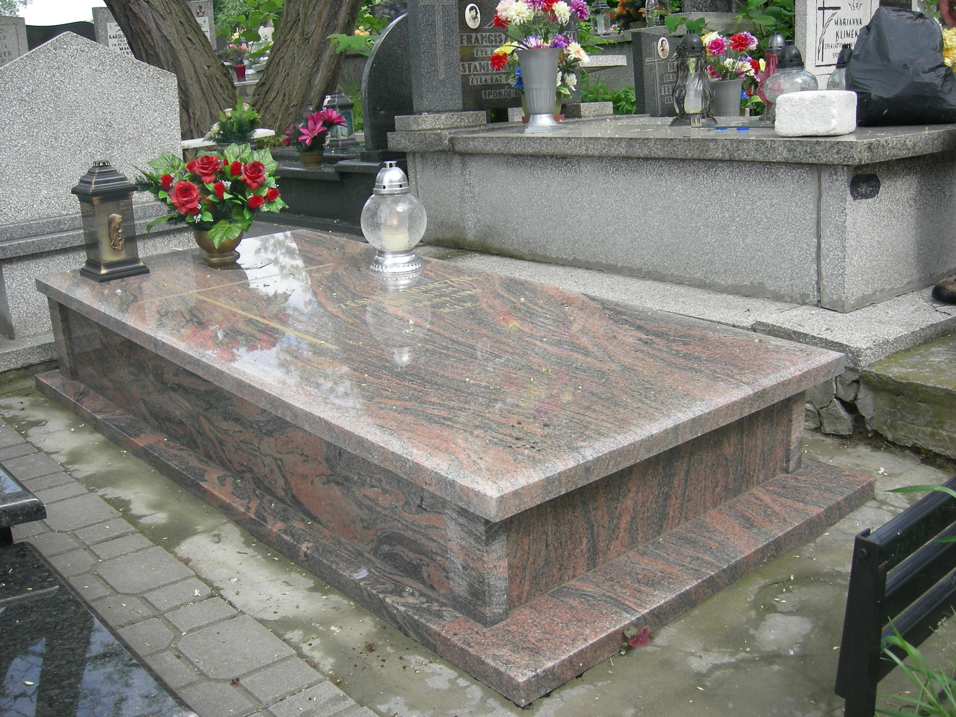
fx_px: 994
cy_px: 358
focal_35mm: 36
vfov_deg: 39.7
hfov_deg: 51.4
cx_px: 478
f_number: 6
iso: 64
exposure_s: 1/274
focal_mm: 7.5
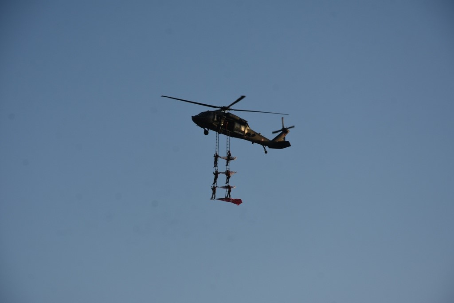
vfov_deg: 8.7
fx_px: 1986
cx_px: 227
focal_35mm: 158
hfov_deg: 13.0
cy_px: 152
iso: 320
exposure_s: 1/1000
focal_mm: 105
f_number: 8
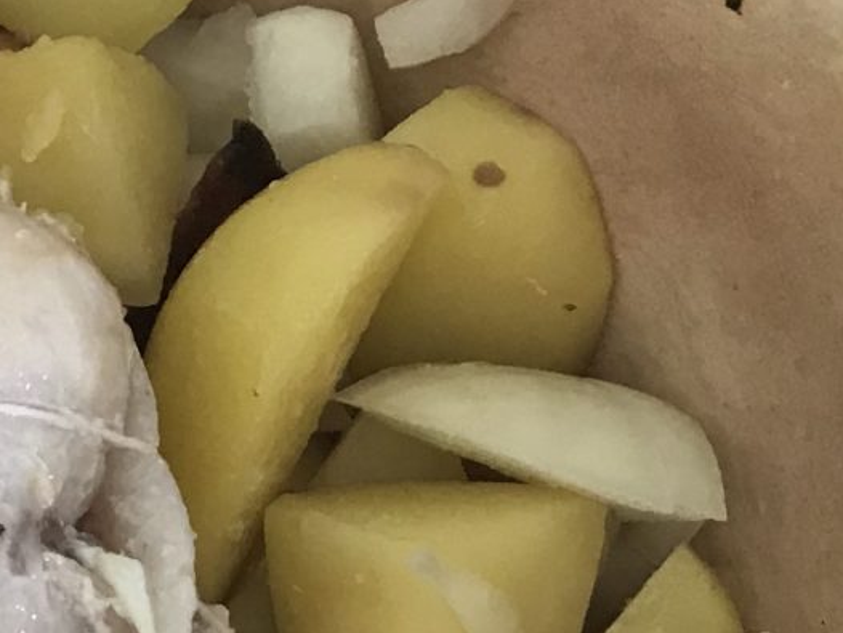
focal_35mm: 109
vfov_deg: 13.5
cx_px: -449
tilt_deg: -75.2
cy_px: 482
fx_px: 2656
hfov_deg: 16.3
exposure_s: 1/25
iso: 40
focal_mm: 3.99
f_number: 1.8
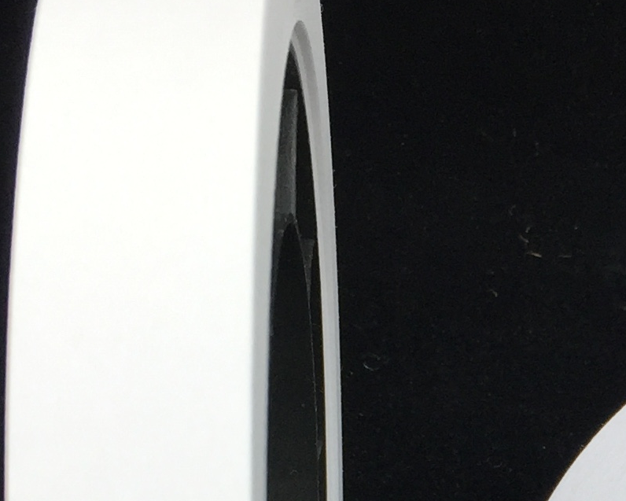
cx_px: 678
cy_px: 727
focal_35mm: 116
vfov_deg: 12.7
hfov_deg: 16.1
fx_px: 2149
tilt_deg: -56.2
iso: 32
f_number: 2.2
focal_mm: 4.15
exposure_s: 1/366
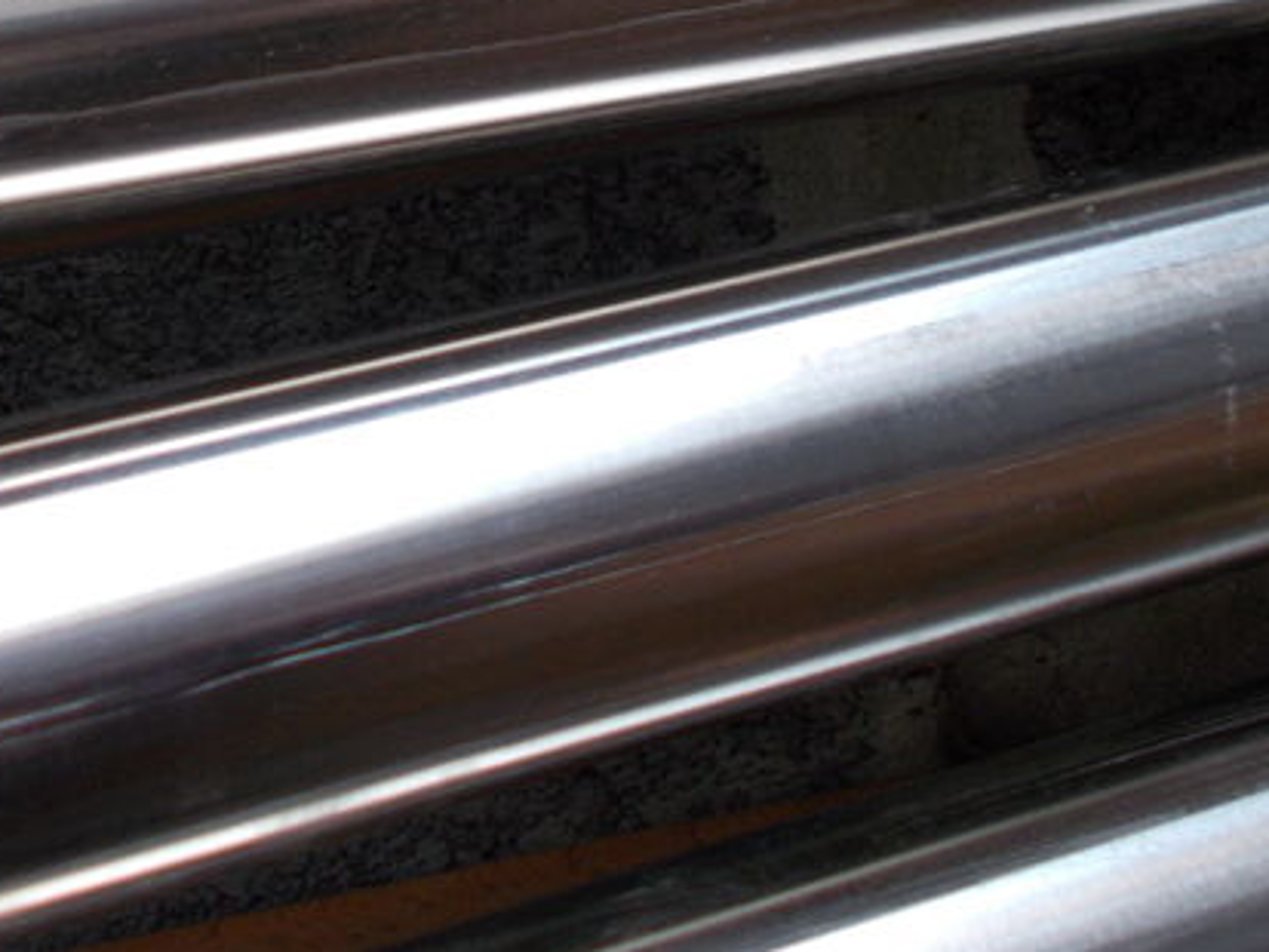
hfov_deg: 30.6
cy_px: -25
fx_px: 2310
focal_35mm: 63
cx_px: 753
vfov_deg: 22.3
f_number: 3.2
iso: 80
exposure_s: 1/25
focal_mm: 4.6
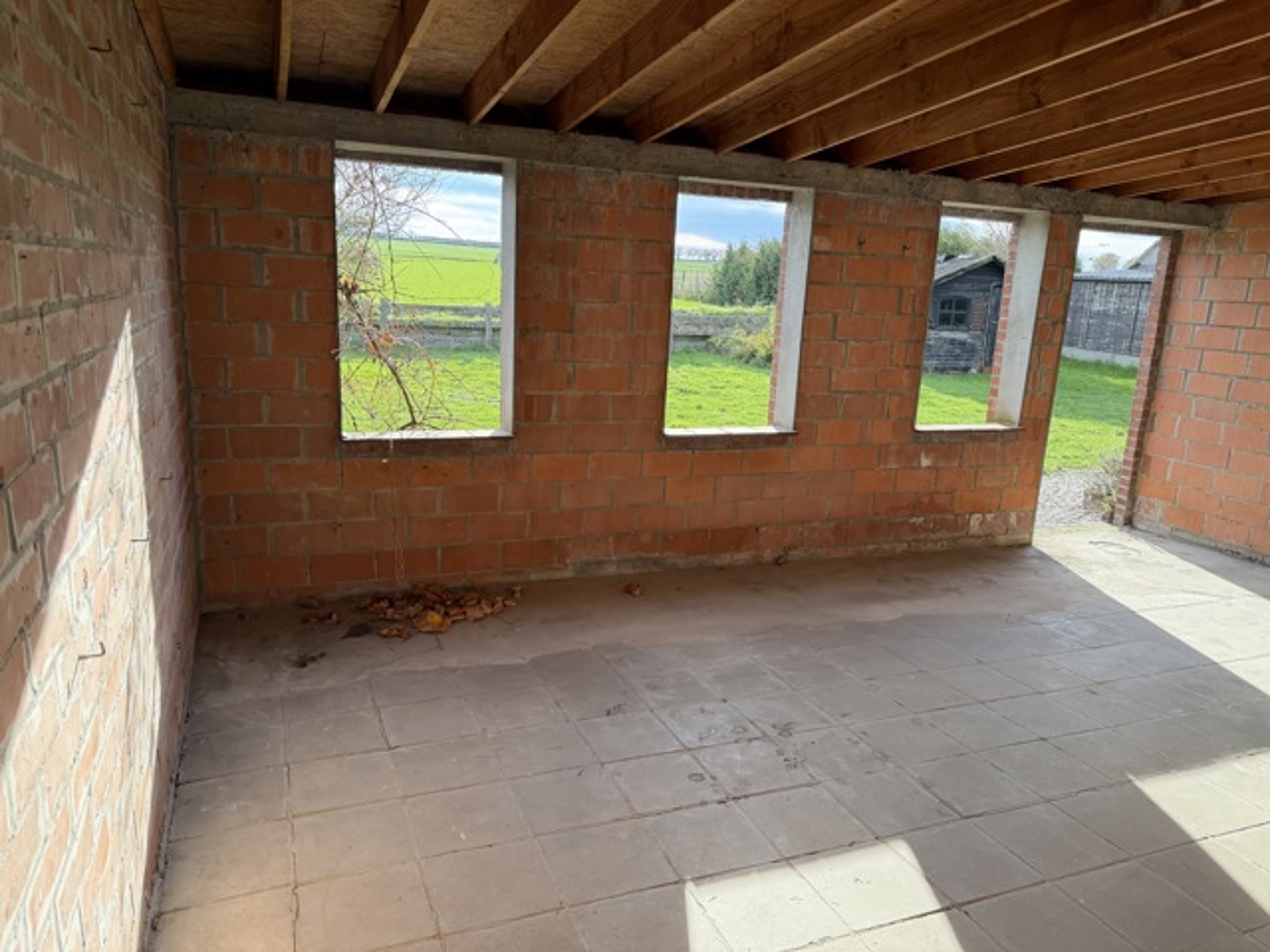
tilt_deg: -13.2
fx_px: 881
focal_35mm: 24
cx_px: 635
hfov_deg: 71.6
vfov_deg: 56.8
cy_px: 476
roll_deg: -2.1
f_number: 1.78
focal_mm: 6.76
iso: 100
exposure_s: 1/612
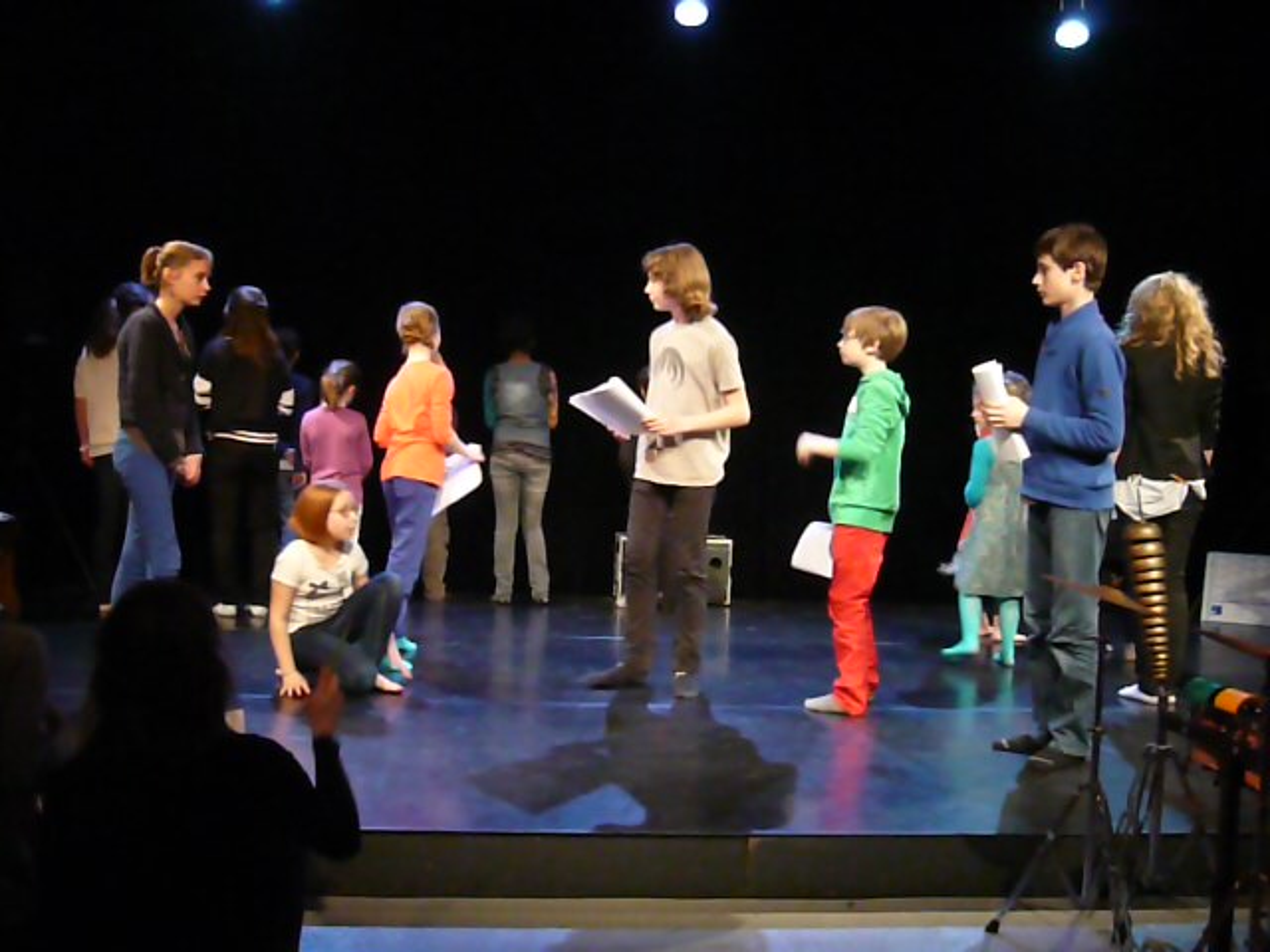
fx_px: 1284
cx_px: 635
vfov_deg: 40.7
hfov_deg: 52.6
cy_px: 476
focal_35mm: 35
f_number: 2.8
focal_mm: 5.8
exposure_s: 1/30
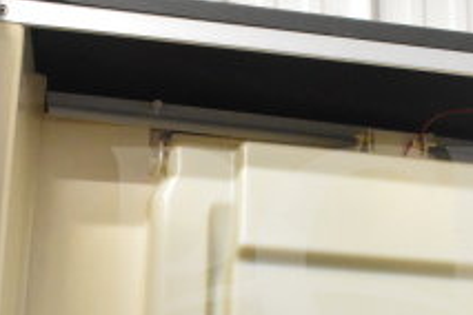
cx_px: 309
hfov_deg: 23.6
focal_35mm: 86
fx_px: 1130
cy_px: 323
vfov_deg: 15.6
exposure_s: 1/125
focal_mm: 20
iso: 6400
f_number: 5.6
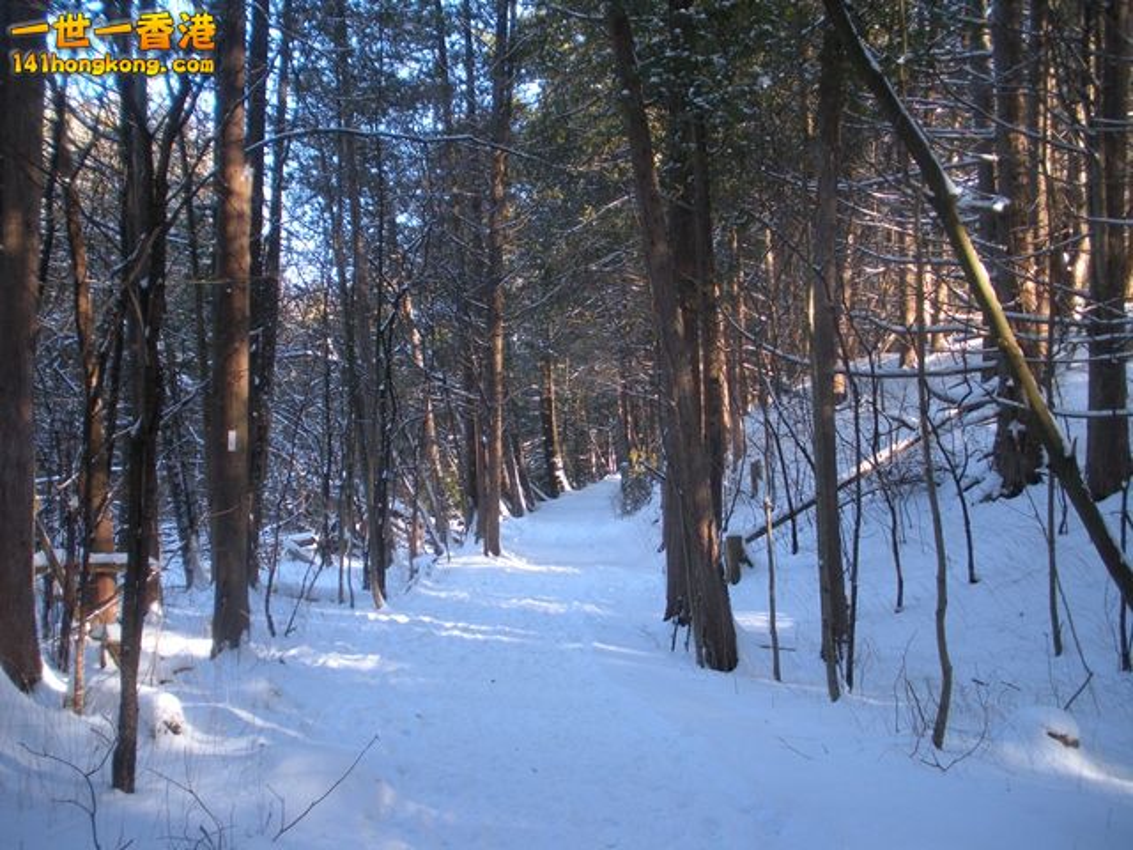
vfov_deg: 39.7
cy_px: 425
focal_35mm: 36
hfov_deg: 51.4
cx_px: 566
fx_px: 1178
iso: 156
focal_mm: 6.3
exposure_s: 1/118
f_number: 3.5
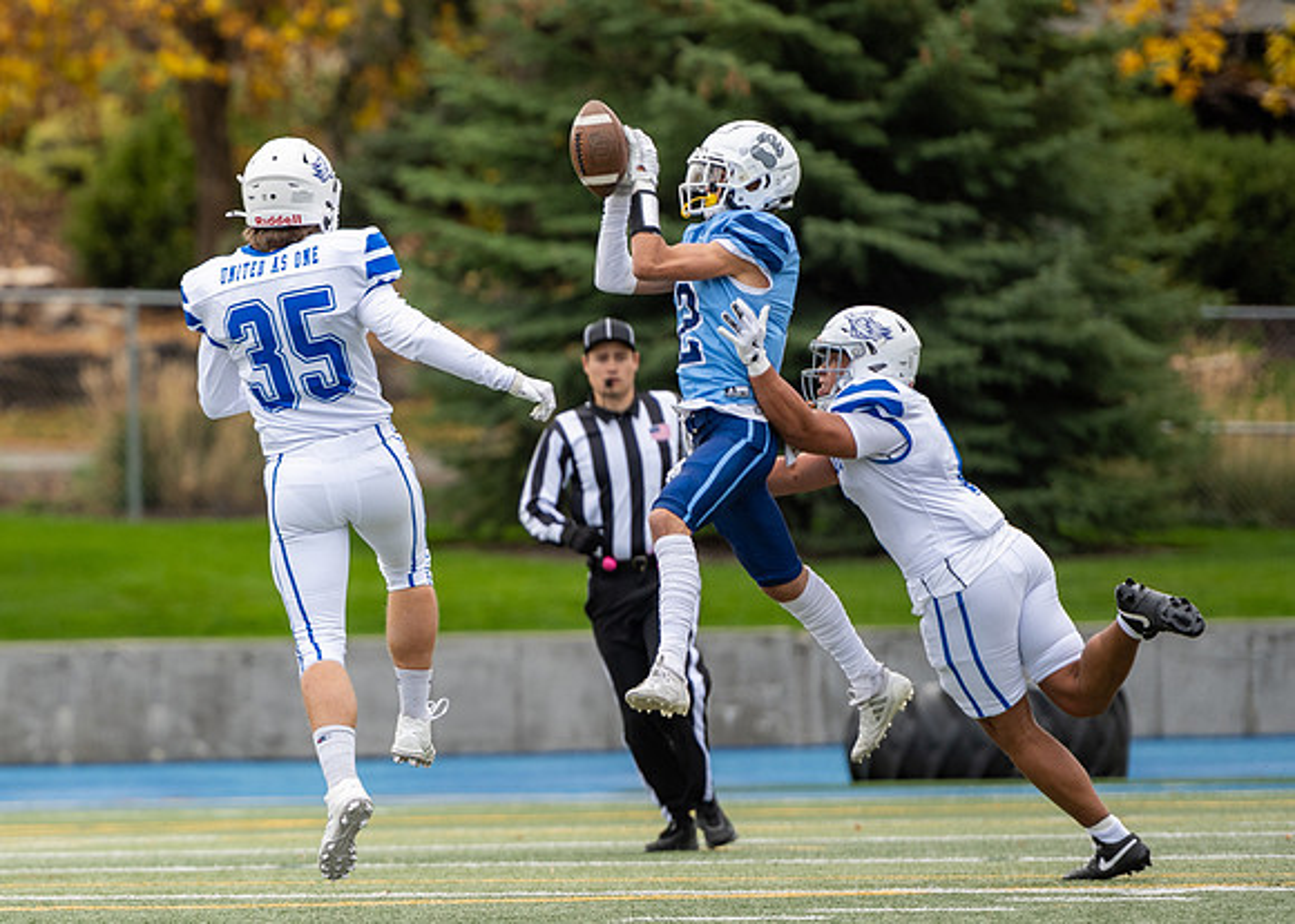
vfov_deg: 3.7
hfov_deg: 5.2
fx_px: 14271
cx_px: 10
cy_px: 411
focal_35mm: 388
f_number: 2.8
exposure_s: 1/1000
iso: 125
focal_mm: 200
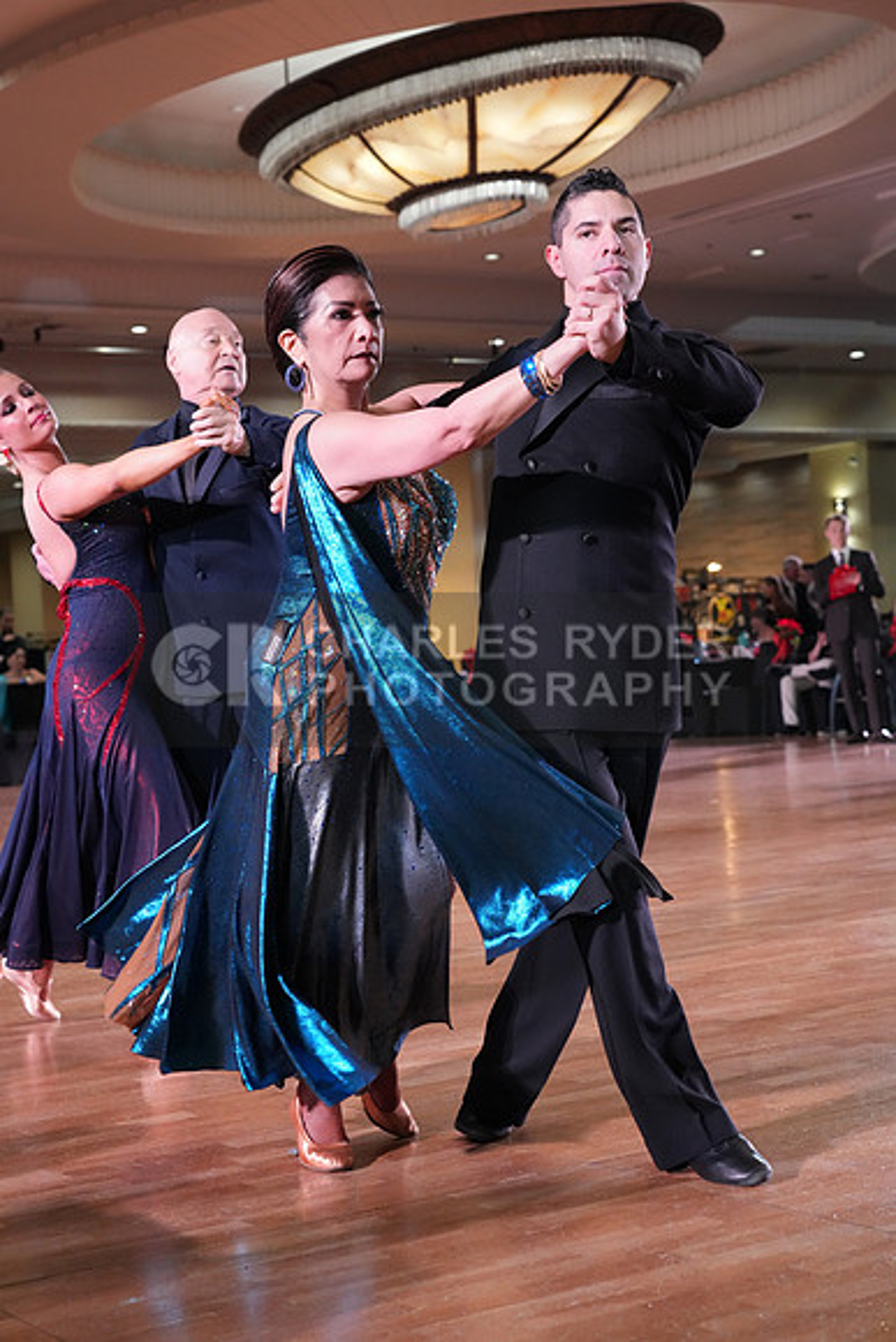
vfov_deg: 33.9
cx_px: 448
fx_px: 2201
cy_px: 671
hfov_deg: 23.0
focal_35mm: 59
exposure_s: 1/320
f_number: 5
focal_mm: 59
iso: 5000
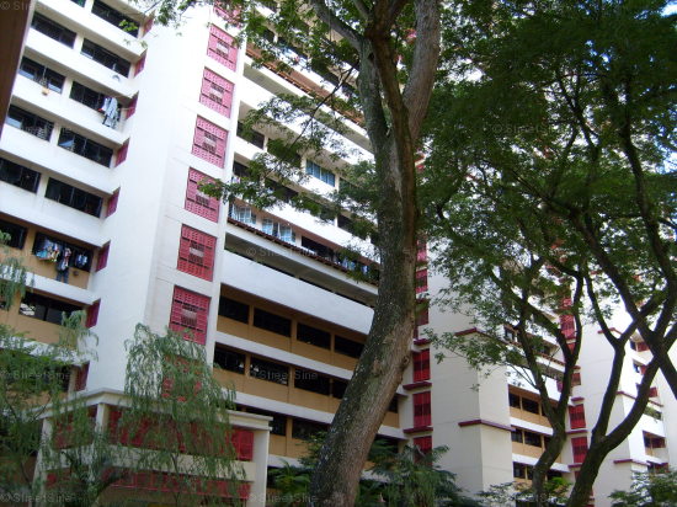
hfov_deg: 52.6
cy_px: 254
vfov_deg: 40.7
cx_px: 338
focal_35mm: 35
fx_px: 684
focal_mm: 5.8
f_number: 2.8
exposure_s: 1/180
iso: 80
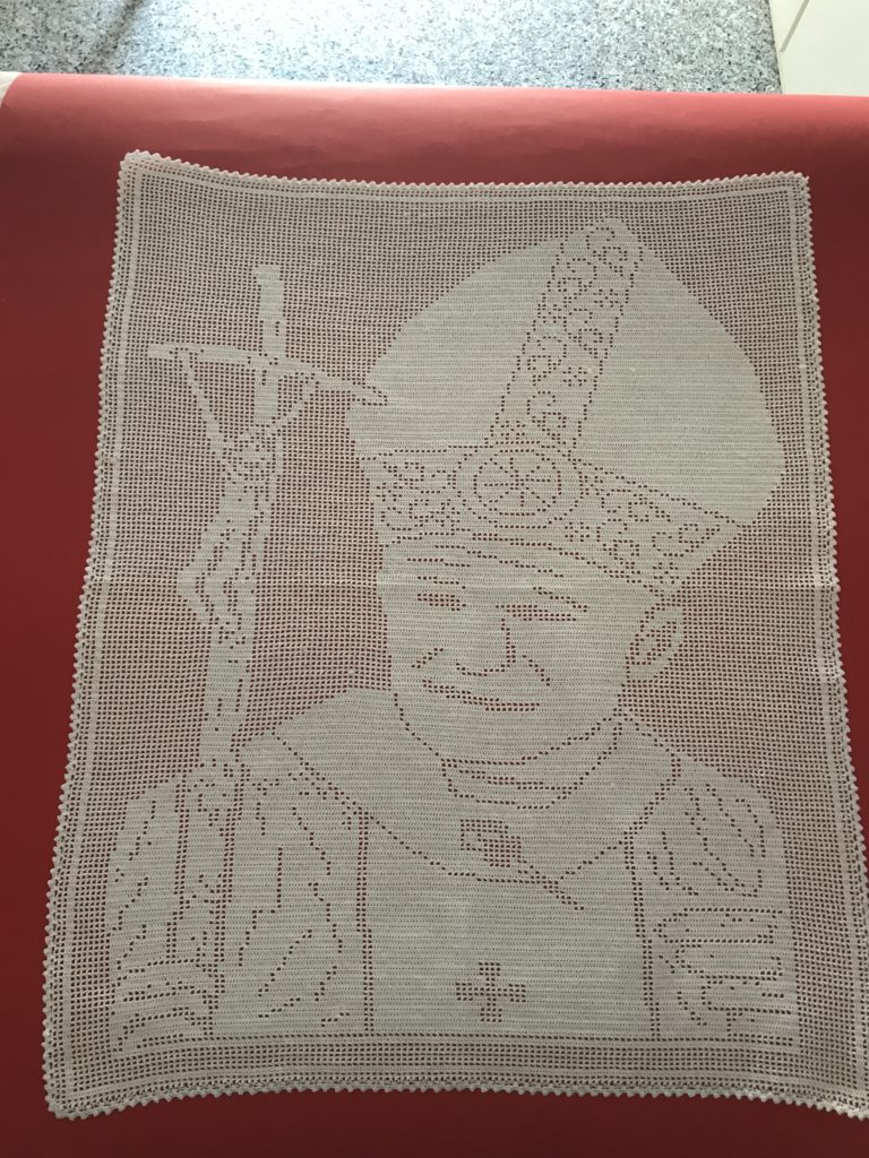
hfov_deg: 49.7
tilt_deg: -75.5
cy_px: 579
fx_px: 937
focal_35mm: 28
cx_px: 434
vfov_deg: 63.4
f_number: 1.8
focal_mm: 3.99
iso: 64
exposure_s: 1/17
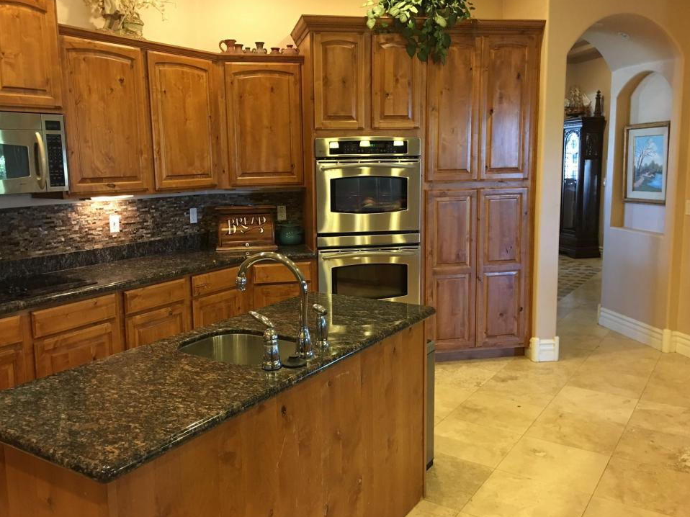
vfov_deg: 45.4
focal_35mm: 31
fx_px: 618
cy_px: 249
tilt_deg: -6.3
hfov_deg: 58.4
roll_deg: +0.0
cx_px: 333
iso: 80
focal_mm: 4.15
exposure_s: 1/10
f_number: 2.2
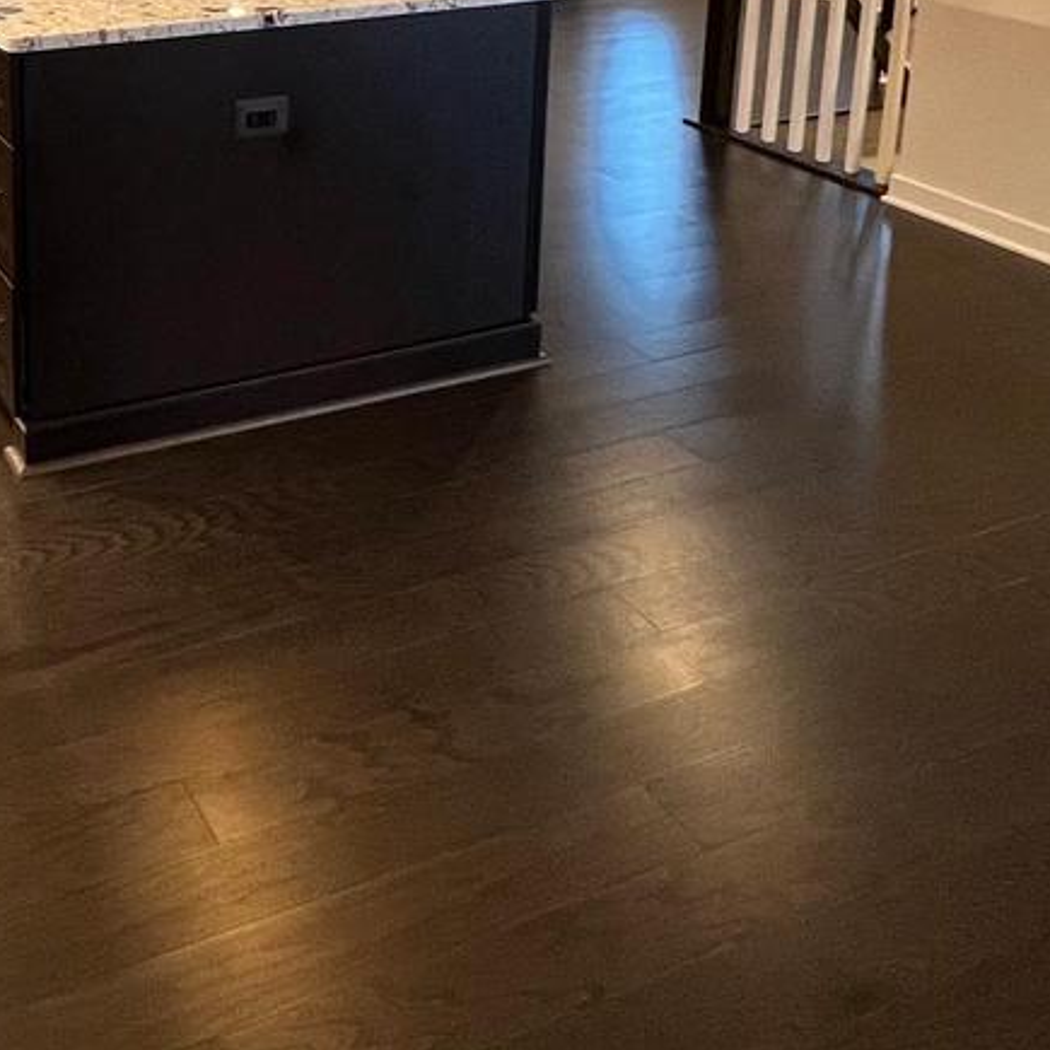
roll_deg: +0.2
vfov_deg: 38.9
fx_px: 1304
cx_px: 123
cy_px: 2
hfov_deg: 40.8
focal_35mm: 38
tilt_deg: -13.4
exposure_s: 1/60
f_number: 1.8
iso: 400
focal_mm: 1.57
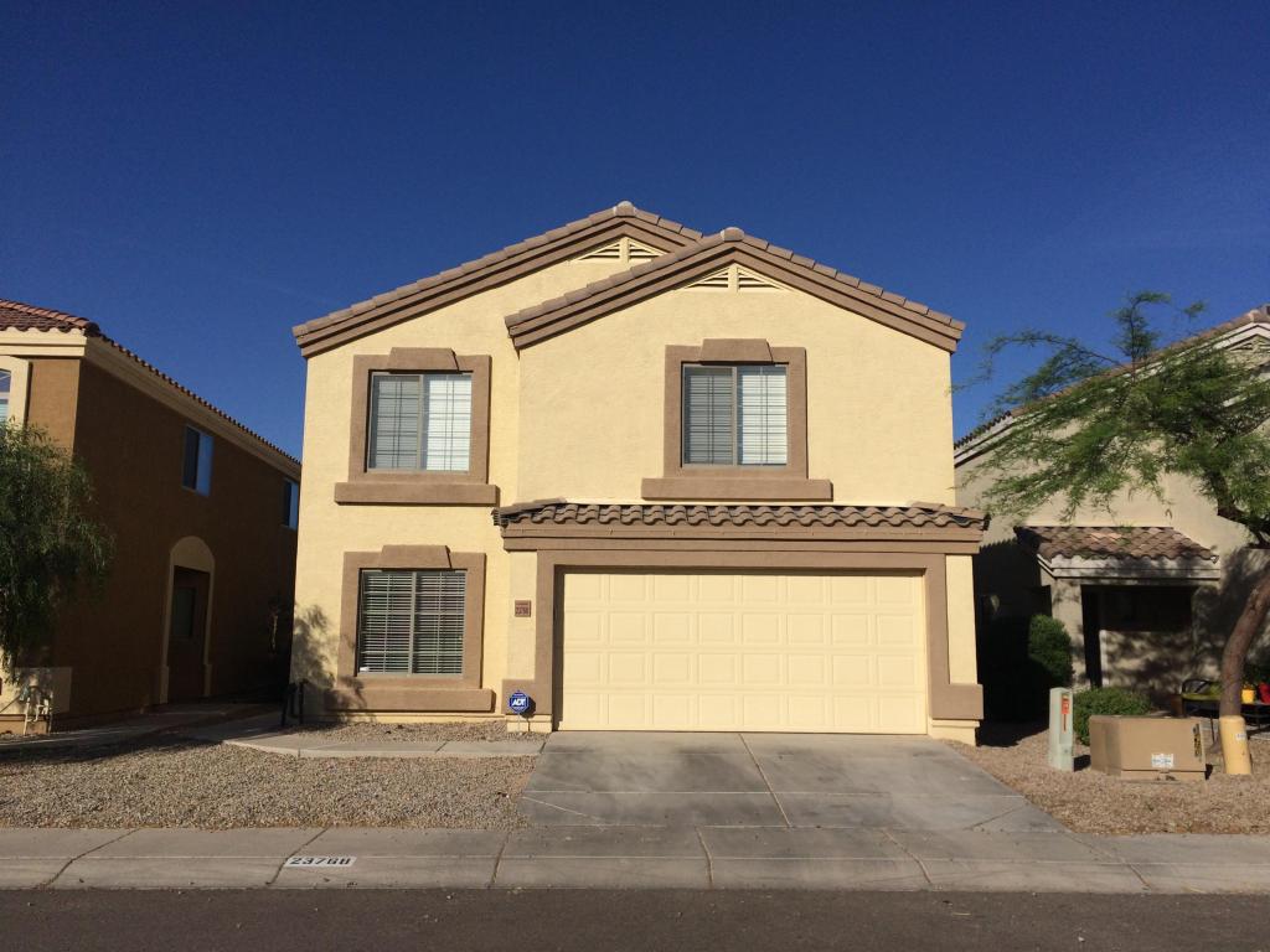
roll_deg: +0.7
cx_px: 635
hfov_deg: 61.7
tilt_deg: +6.0
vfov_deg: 48.2
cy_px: 476
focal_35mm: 29
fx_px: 1064
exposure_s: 1/6849
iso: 40
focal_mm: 4.15
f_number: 2.2
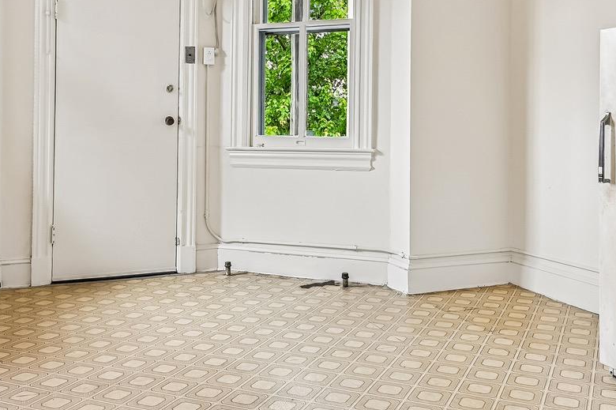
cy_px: 115
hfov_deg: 46.4
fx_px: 718
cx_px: 280
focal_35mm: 42
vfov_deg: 31.4
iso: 125
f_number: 8
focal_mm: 16
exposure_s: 1/5
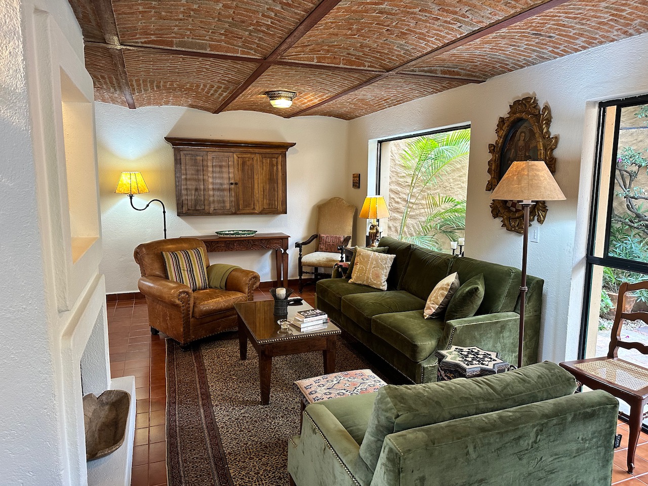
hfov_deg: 71.6
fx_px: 449
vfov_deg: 56.8
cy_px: 243
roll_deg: -0.4
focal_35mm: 24
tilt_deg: -7.9
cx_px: 324
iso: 250
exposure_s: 1/60
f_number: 1.78
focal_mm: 6.86
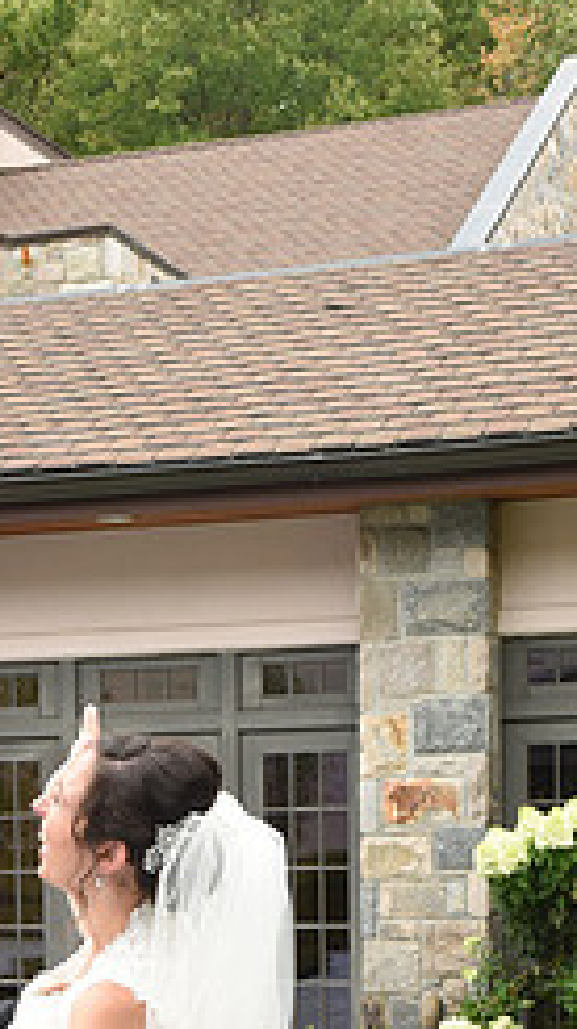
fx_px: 2562
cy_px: 1021
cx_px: 65
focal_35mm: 94
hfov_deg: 12.8
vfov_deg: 21.9
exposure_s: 1/200
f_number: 10
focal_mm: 38
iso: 1000
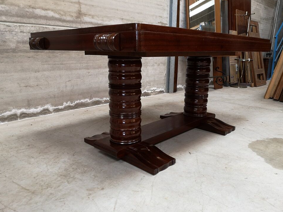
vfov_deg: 49.7
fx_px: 229
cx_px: 145
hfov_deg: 63.5
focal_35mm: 28
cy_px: 107
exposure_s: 1/50
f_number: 1.8
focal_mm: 3.95
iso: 100
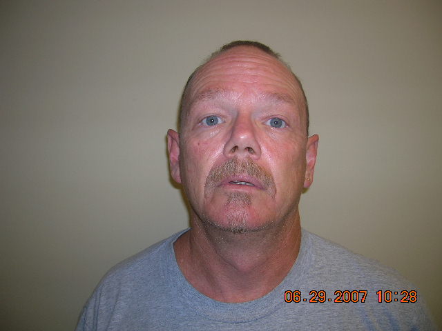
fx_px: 434
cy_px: 166
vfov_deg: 41.8
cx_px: 221
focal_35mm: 34
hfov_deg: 54.0
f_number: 2.9
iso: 50
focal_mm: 5.7
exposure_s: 1/60.1
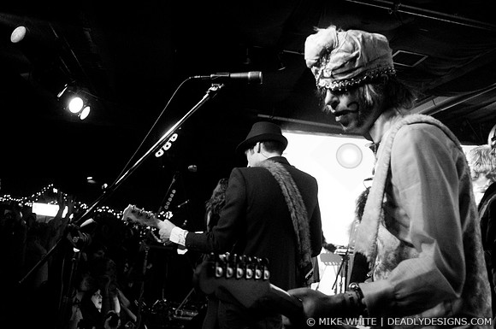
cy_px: 164
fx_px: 413
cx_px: 248
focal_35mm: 30
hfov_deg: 62.0
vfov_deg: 43.5
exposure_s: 1/80
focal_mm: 20
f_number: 2.8
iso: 1250
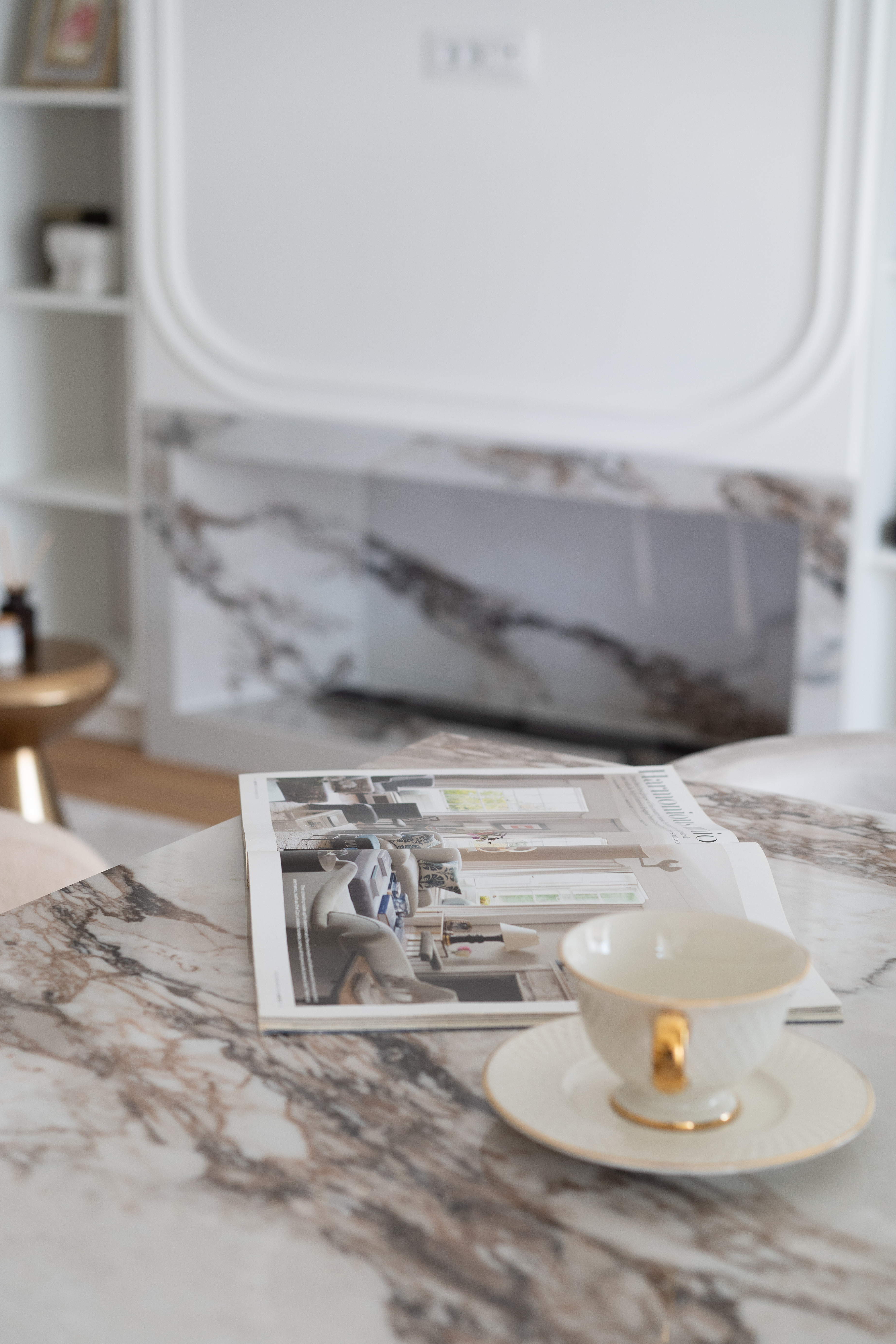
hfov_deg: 22.6
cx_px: 448
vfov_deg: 33.4
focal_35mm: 60
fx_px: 2240
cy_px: 729
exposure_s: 1/50
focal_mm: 55
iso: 500
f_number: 4
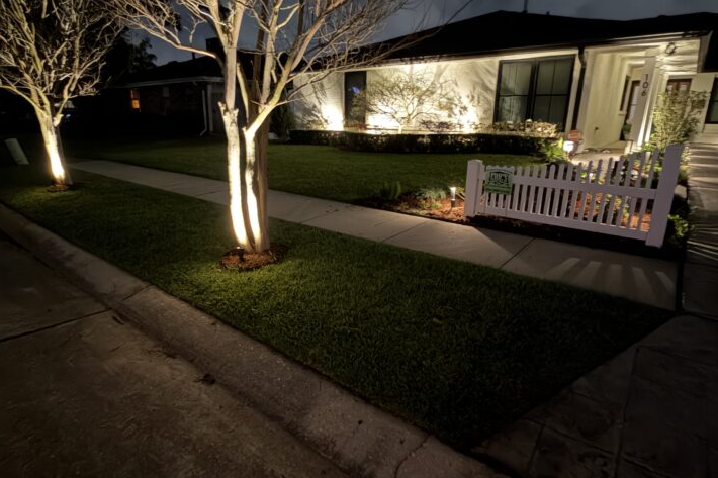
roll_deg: -1.5
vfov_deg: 59.4
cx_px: 335
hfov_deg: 81.1
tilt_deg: -13.5
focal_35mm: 21
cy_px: 227
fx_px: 419
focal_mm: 2.22
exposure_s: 1/6
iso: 1250
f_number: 2.2
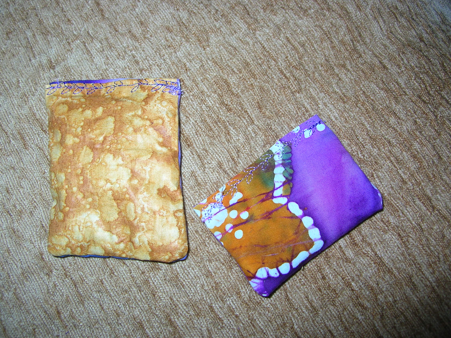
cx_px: 226
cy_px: 169
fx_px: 469
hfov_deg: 51.4
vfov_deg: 39.6
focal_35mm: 36
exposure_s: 1/60.1
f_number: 2.7
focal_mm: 6
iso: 50
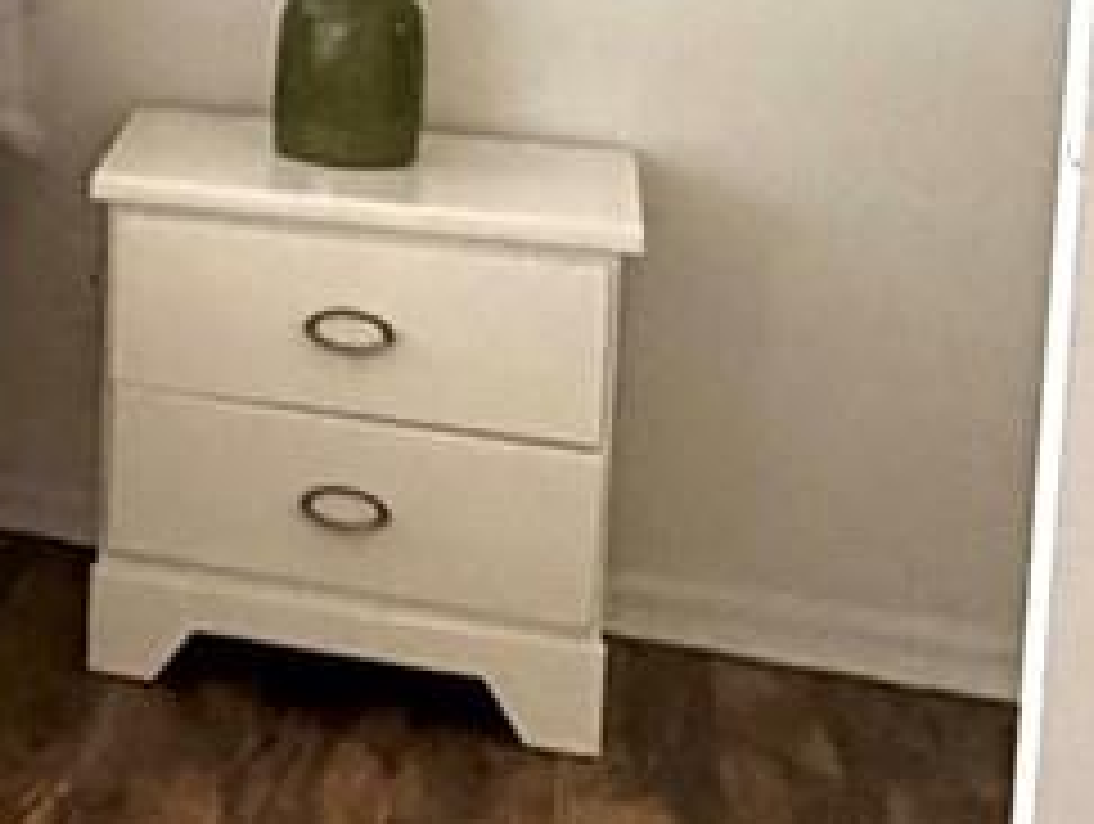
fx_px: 2912
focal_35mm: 92
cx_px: -972
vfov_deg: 15.5
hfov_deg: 16.9
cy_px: -194
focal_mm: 2.22
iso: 250
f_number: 2.2
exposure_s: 1/60
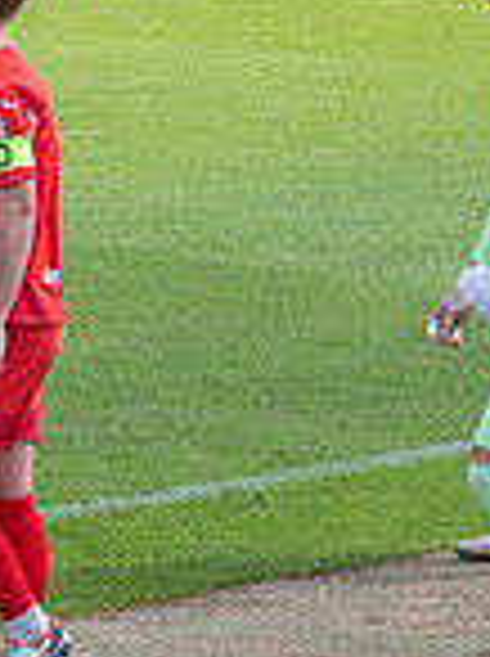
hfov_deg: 3.5
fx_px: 8007
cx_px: 198
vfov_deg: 4.7
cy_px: 126
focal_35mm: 423
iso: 220
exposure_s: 1/1000
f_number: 4
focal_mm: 95
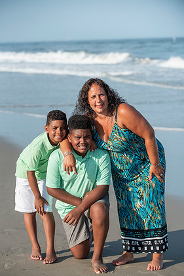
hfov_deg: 12.6
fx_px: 835
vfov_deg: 18.7
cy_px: 147
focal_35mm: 109
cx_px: 92
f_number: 4
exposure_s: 1/2500
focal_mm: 102
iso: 250
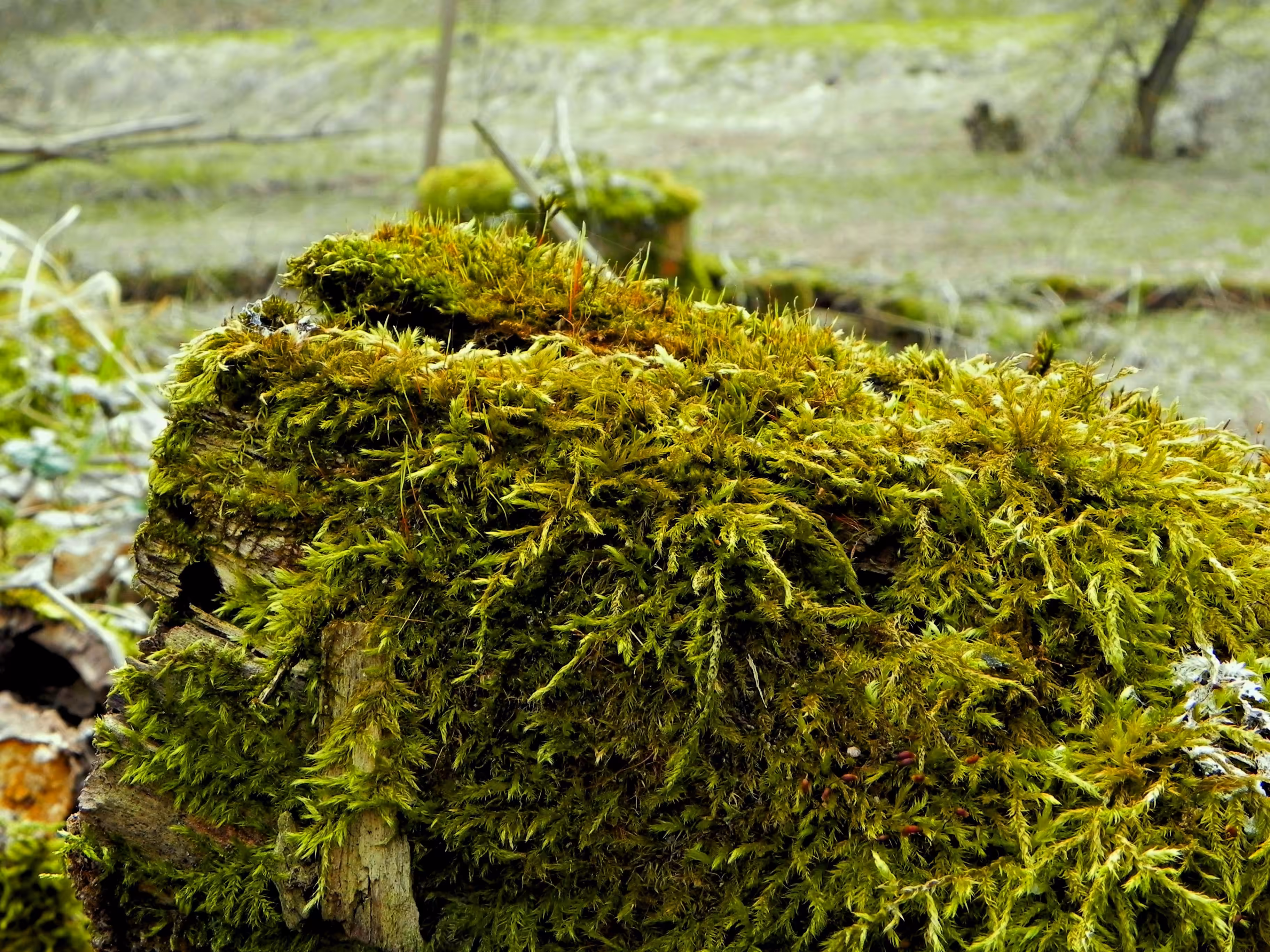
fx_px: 1688
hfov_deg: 41.2
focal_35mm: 46
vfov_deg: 31.5
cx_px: 635
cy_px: 476
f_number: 5
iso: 160
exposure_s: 1/164
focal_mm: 8.2
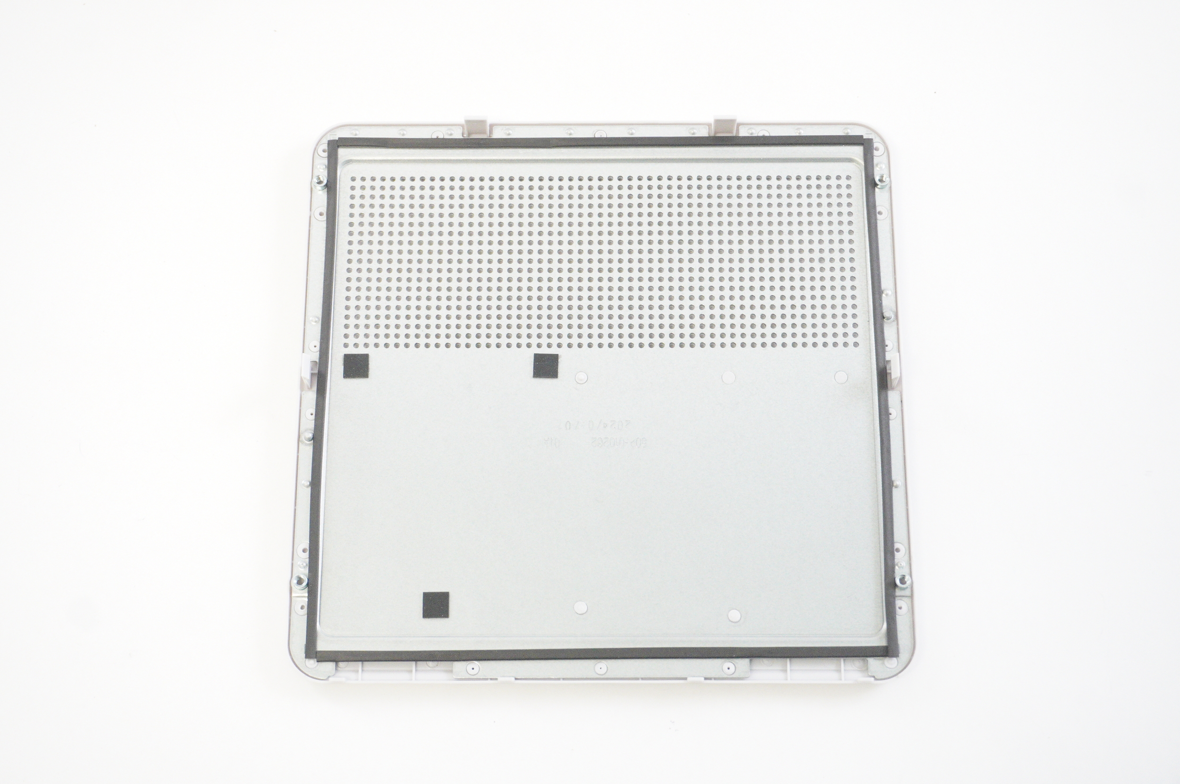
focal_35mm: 56
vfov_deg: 24.4
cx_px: 590
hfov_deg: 36.0
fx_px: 1817
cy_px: 392
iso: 4000
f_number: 5.6
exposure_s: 1/100
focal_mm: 37
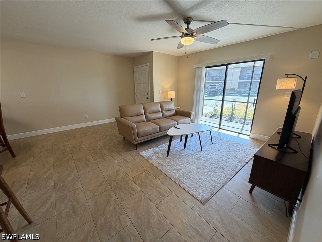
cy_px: 121
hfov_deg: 102.1
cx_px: 161
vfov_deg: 85.7
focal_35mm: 14
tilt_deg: -15.8
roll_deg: +0.5
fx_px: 130
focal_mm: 2.22
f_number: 2.2
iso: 100
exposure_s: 1/120
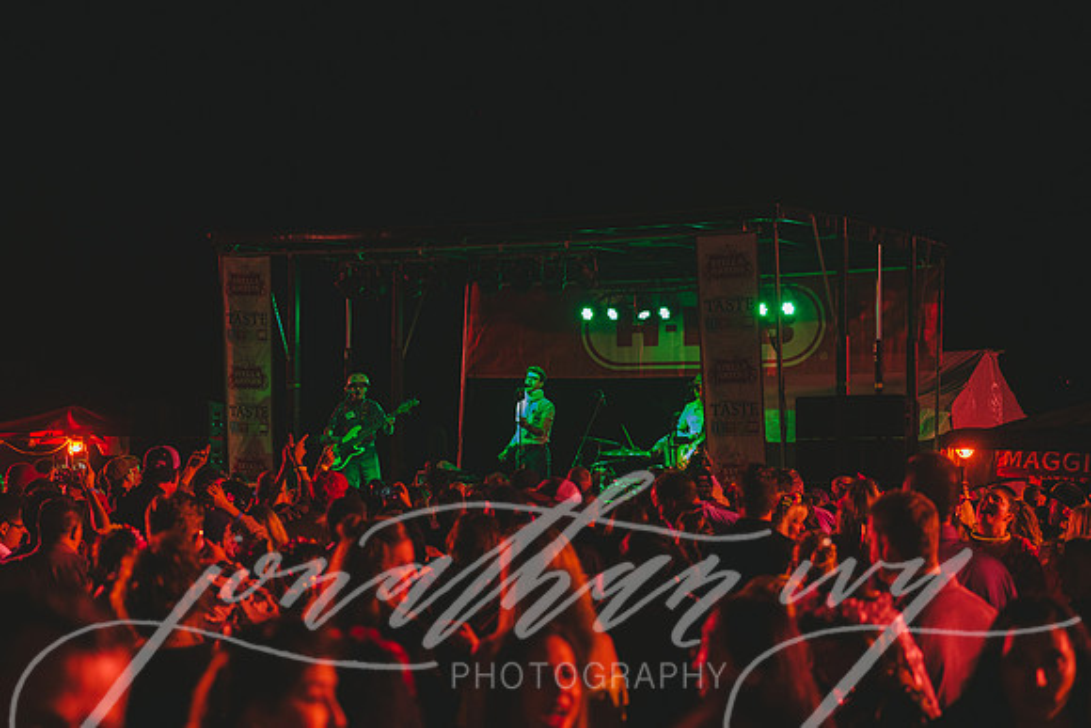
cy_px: 364
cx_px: 546
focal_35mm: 70
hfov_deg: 28.8
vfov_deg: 19.5
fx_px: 2122
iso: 2000
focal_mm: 70
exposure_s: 1/160
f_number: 2.8
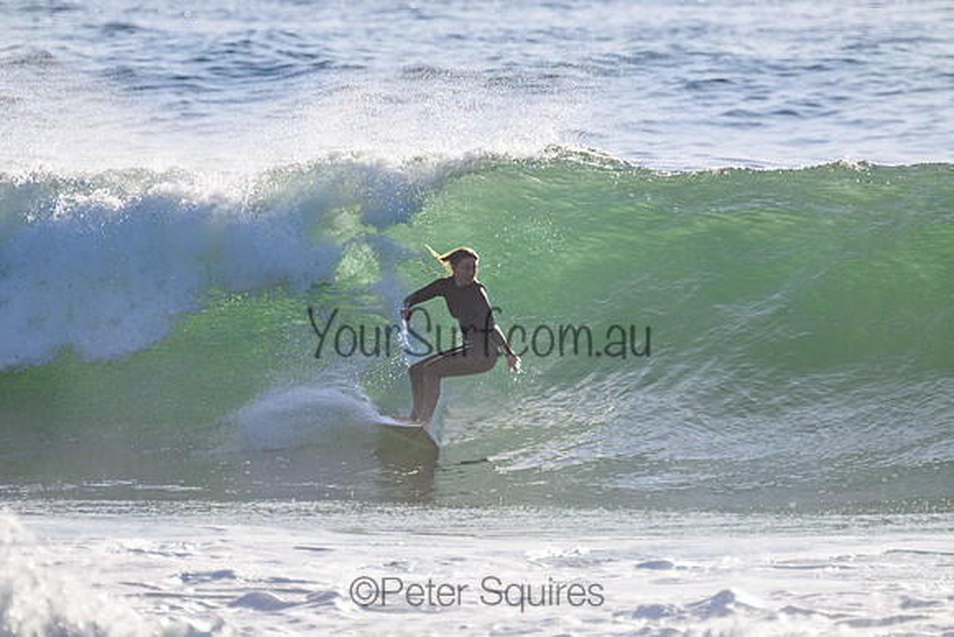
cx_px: 477
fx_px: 21204
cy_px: 318
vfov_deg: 1.7
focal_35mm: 800
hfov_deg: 2.6
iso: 1000
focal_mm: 800
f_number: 11
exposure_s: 1/2000
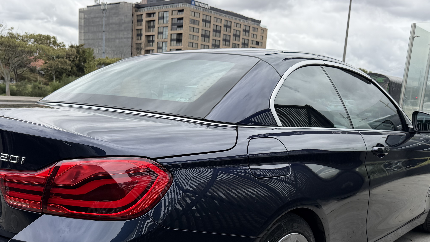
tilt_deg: -12.6
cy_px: 174
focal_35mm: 37
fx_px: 422
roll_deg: -3.0
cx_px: 176
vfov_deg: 31.6
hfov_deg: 53.7
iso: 100
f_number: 1.78
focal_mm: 6.76
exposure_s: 1/3425
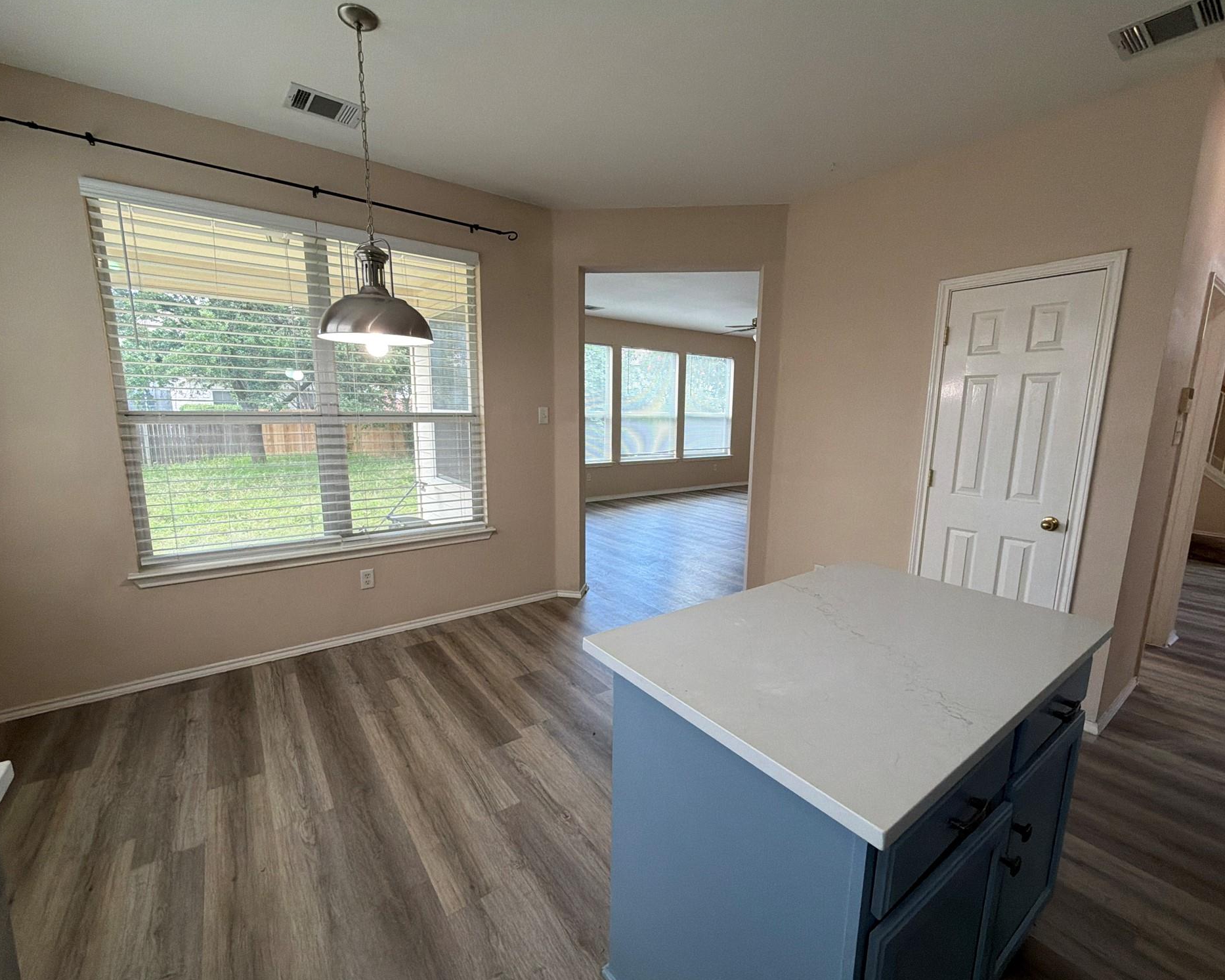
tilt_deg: -9.9
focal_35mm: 15
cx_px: 626
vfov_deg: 84.0
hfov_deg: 96.8
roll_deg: -0.3
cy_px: 498
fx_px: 544
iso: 160
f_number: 2.2
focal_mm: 2.22
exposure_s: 1/120
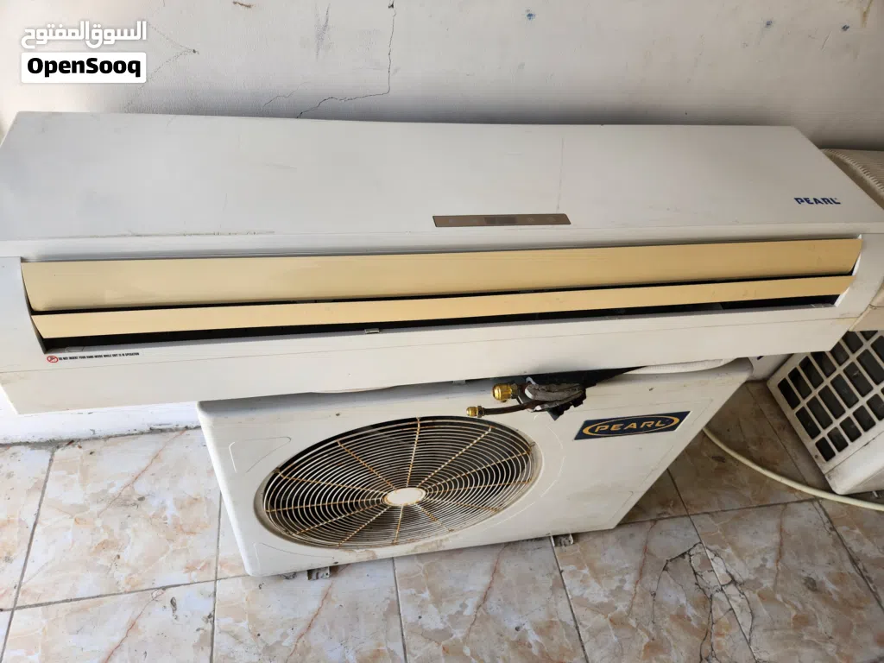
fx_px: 587
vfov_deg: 58.9
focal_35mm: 23
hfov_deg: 73.9
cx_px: 442
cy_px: 332
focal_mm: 5.4
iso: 20
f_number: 1.8
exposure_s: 1/193
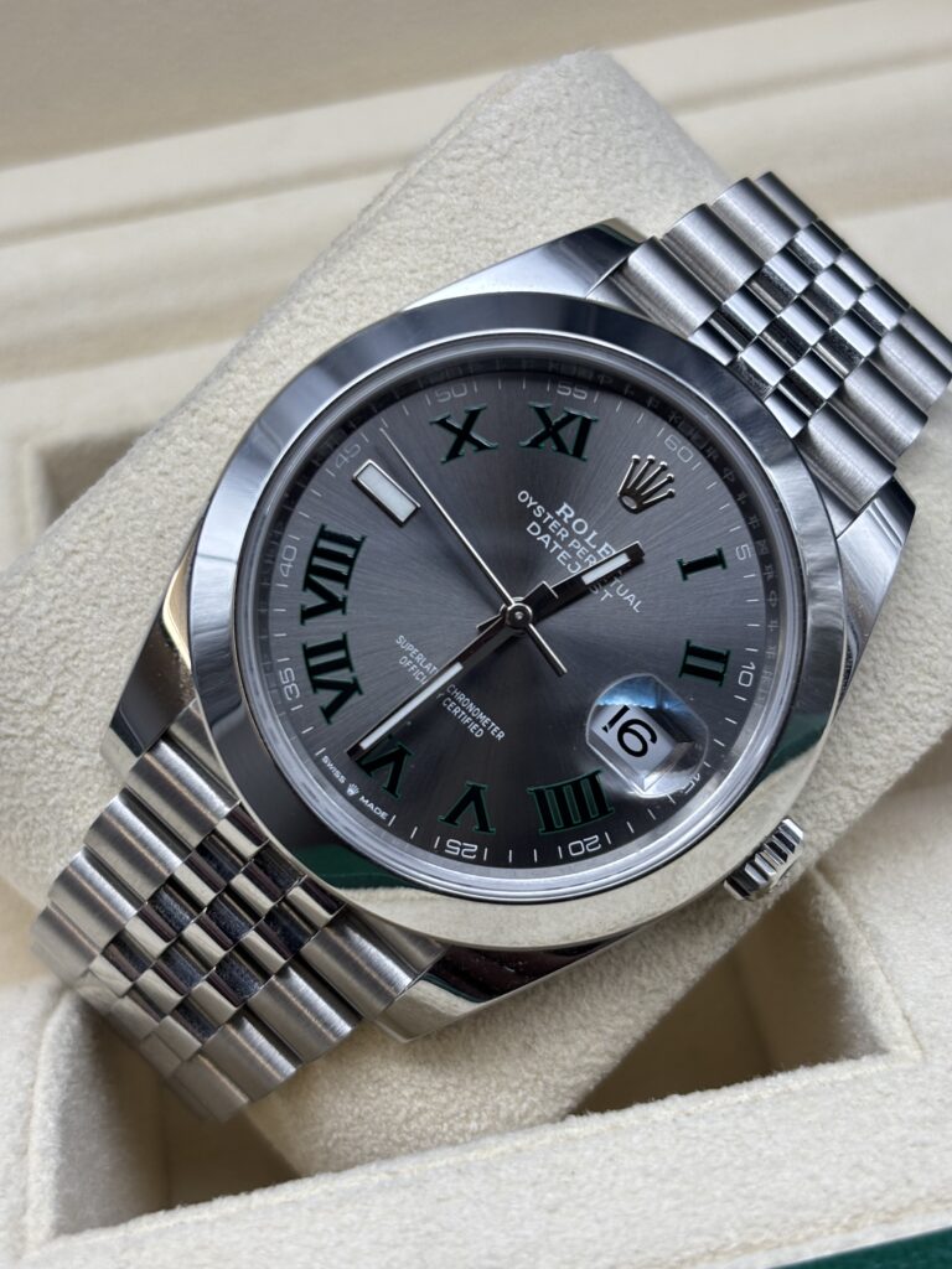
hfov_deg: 28.0
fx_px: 1907
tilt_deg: -38.3
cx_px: 476
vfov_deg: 36.8
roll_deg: +8.3
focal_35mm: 52
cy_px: 634
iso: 32
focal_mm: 5.96
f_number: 1.6
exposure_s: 1/100
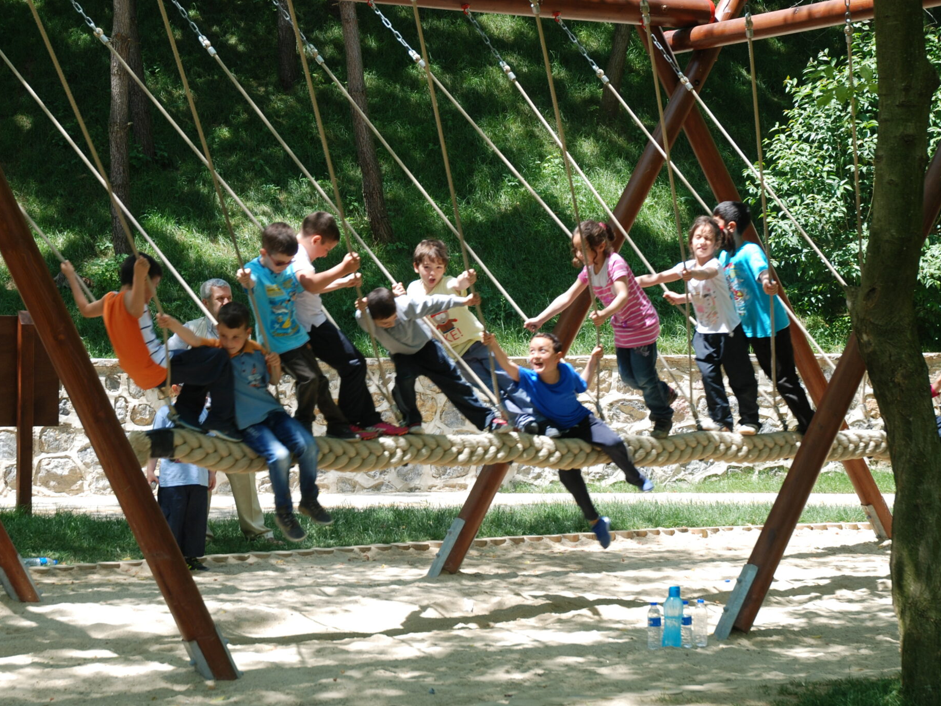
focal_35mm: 77
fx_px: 2093
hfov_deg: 25.3
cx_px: 394
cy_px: 355
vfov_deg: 19.1
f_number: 5.6
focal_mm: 38
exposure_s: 1/125
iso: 110
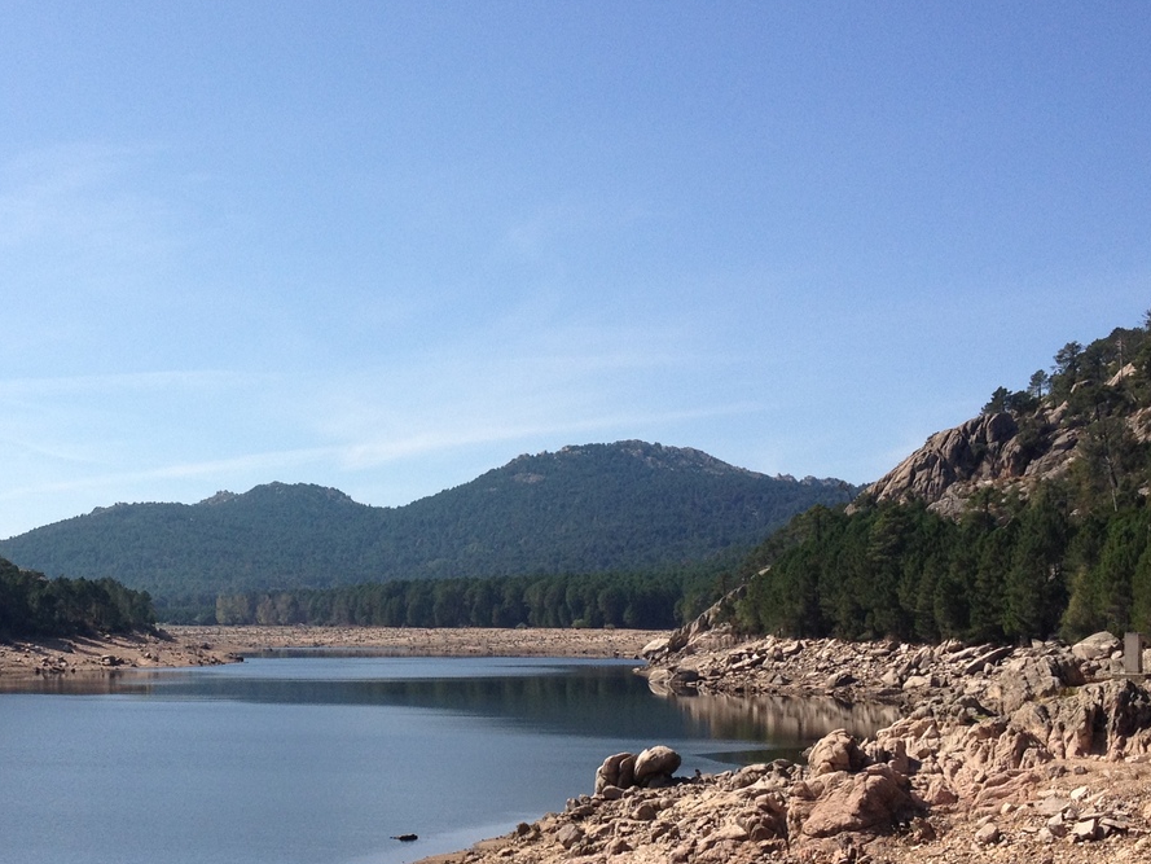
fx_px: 2095
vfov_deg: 23.2
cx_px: 348
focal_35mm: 63
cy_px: 553
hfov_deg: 30.4
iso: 64
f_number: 2.4
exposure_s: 1/2045
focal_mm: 4.28
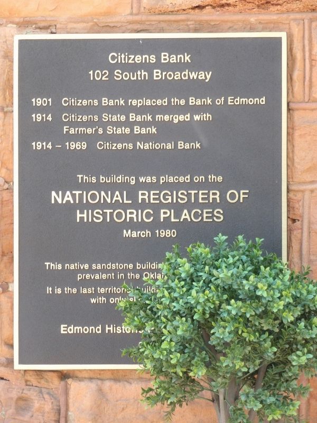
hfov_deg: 4.1
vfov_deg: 5.5
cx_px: 158
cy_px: 212
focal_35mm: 363
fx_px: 4432
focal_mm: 65.2
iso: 200
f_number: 4.2
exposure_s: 1/63
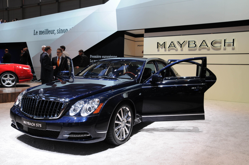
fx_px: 228
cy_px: 82
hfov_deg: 57.3
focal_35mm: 33
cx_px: 124
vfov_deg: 39.9
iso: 400
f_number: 6.7
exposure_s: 1/180
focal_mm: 22
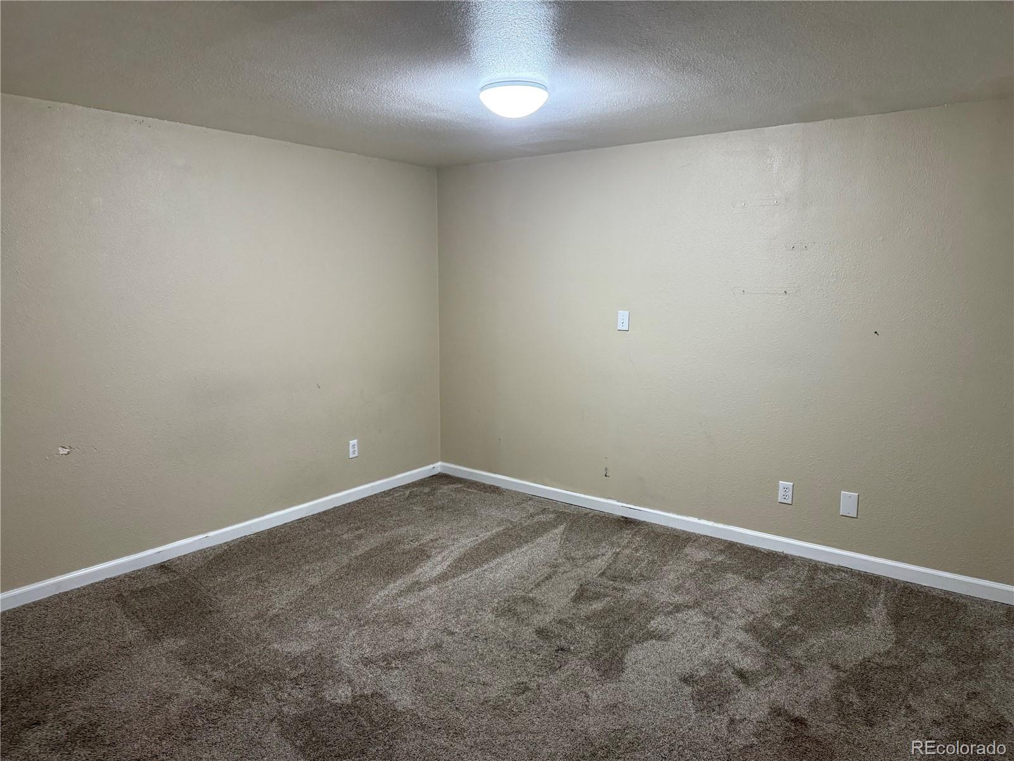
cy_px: 380
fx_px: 703
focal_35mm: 24
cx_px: 507
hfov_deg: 71.6
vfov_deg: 56.8
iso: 400
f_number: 1.78
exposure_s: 1/60
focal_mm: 6.76
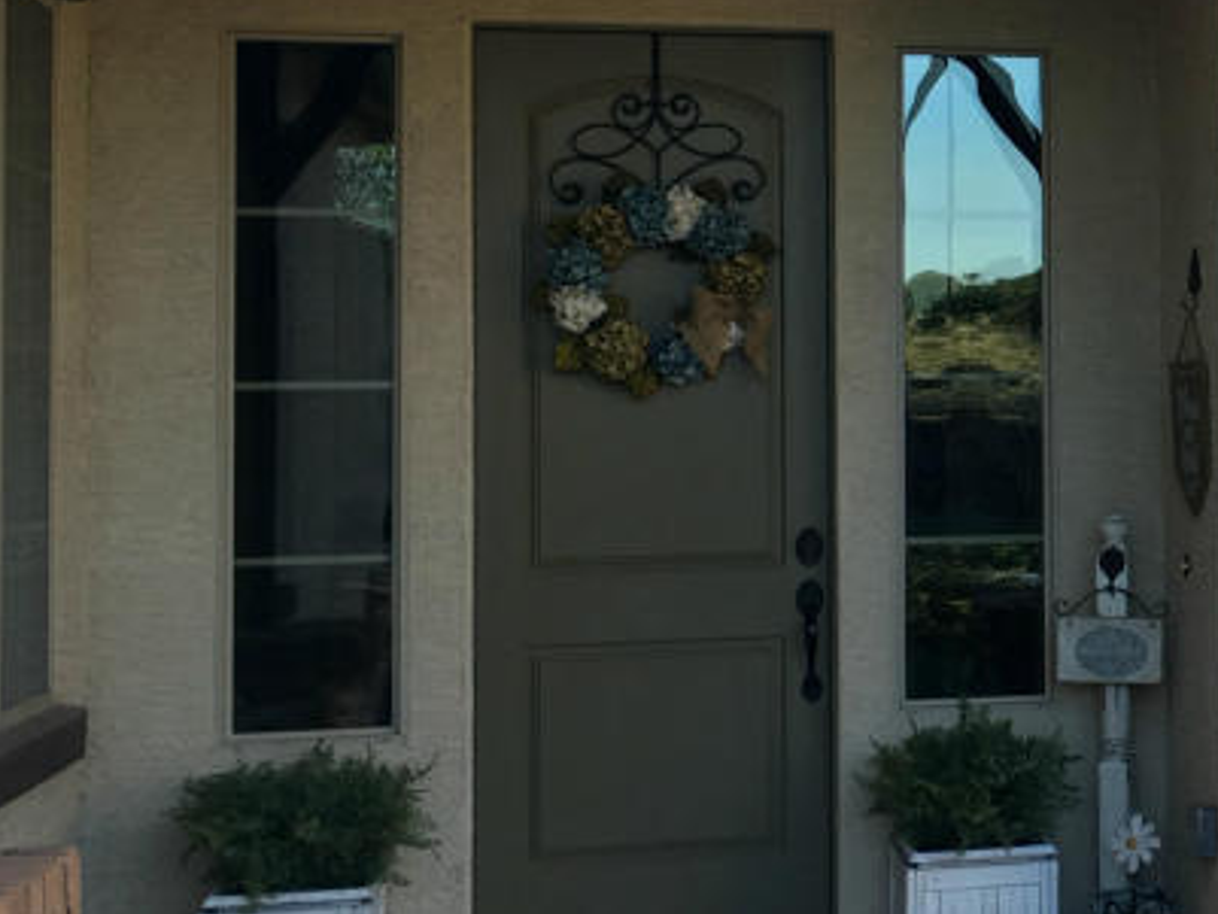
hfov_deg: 24.1
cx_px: 1428
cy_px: 322
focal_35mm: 74
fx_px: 2605
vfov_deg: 19.9
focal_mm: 4.15
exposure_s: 1/120
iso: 25
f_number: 2.2
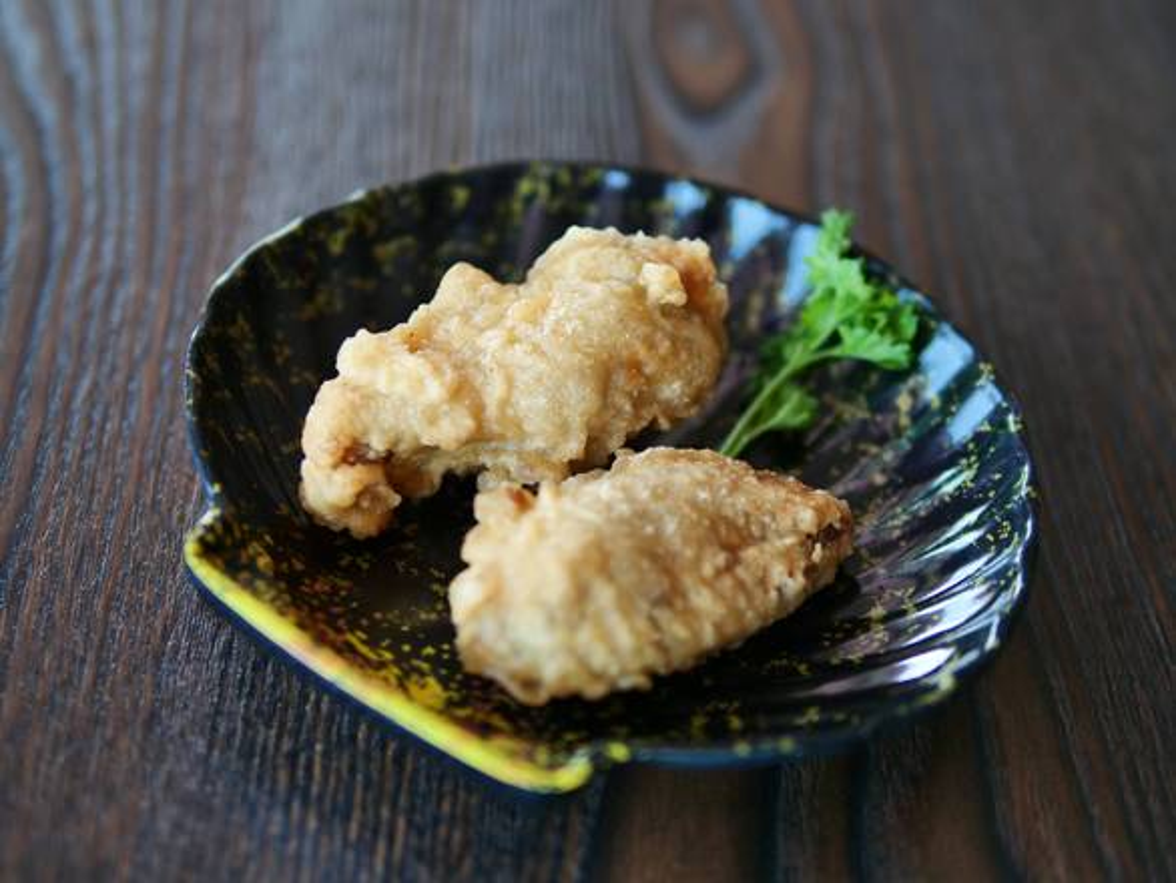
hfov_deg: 38.2
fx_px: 1699
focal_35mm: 50
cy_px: 442
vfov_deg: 29.1
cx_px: 588
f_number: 1.6
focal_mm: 25
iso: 200
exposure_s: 1/160
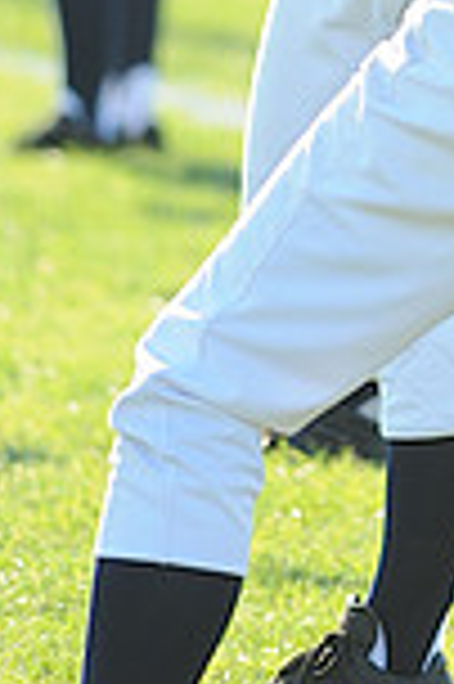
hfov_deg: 1.0
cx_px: 605
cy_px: -306
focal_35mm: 1334
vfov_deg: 1.5
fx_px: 25291
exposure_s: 1/400
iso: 200
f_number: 4
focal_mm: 300
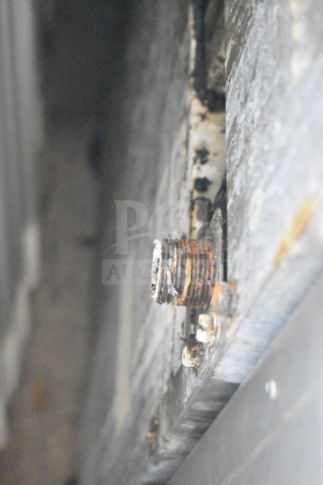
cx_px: 162
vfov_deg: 33.4
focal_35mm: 60
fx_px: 807
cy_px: 242
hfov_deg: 22.6
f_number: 4.8
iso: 25600
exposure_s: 1/50
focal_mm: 40
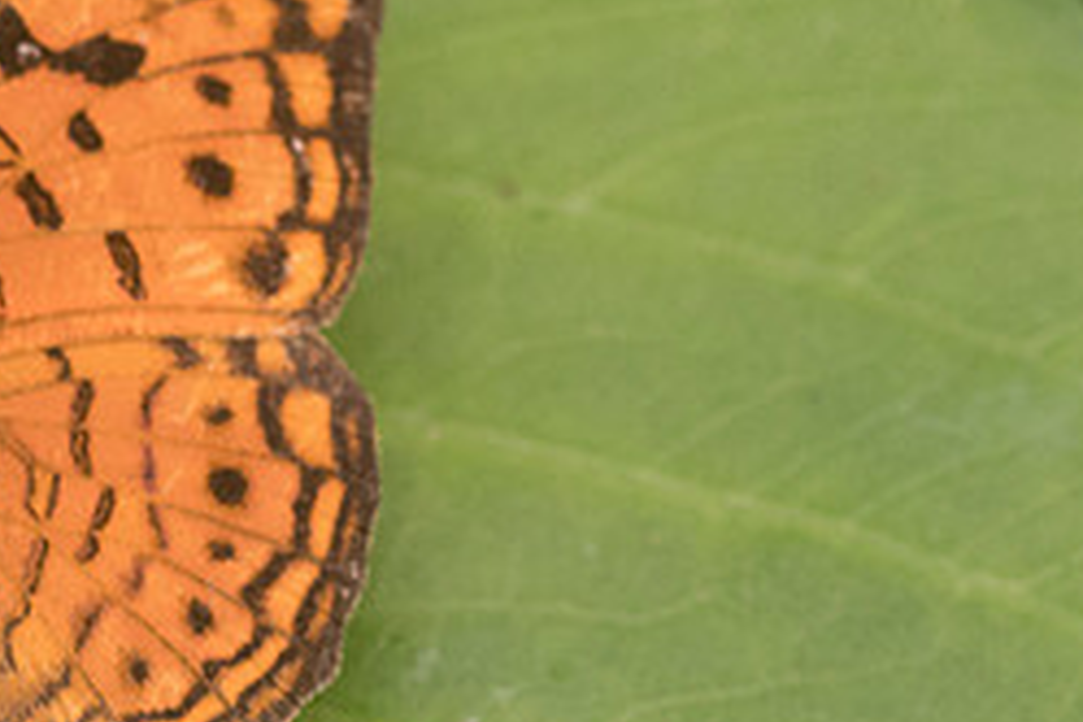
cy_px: 389
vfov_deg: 1.4
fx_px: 30412
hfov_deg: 2.0
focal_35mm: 1011
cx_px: -96
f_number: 5
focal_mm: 150
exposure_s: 1/800
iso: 800
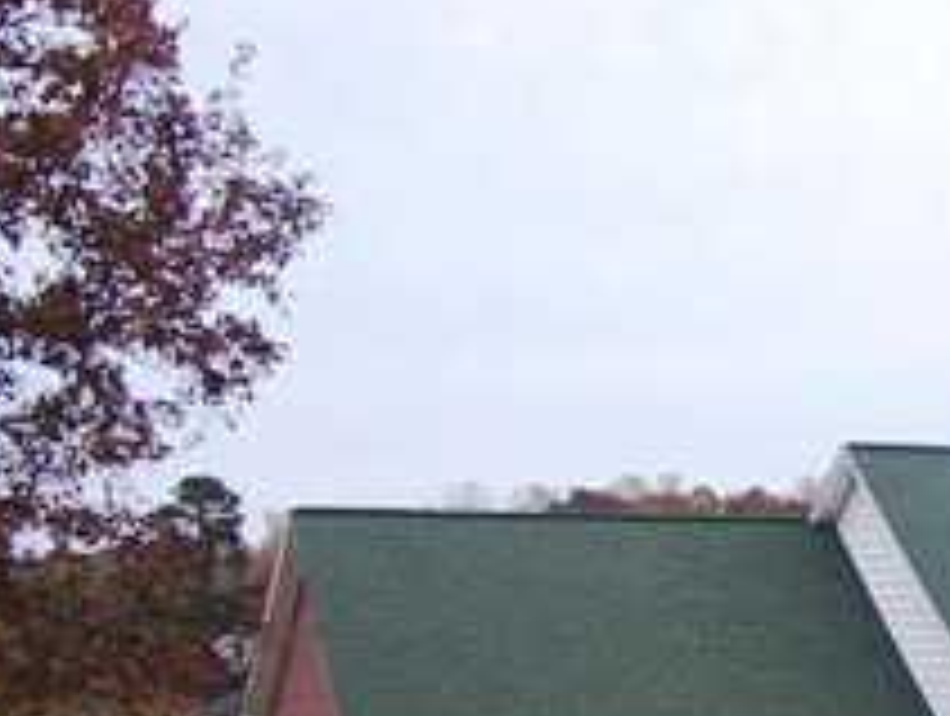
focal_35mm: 115
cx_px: 1090
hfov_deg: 16.5
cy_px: 549
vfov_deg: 12.9
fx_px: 3161
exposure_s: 1/80
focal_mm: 6.3
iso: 80
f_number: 2.8
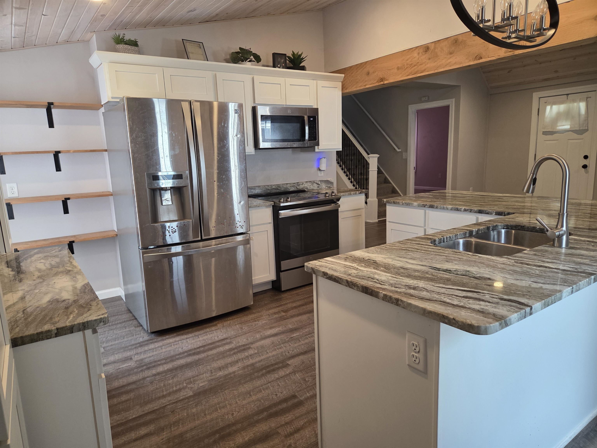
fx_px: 397
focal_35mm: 23
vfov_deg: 58.9
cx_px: 298
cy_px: 224
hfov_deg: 73.9
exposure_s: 1/120
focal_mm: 5.4
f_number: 1.8
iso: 250
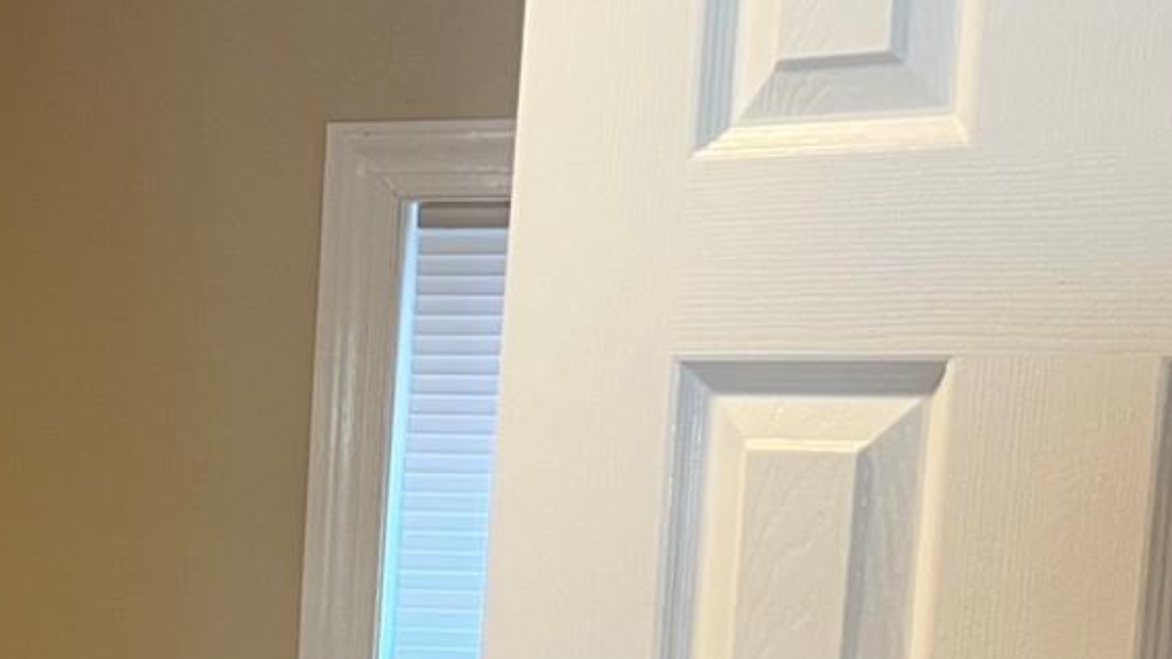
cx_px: -385
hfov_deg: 19.2
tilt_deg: -8.2
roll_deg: -0.4
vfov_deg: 11.5
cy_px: 886
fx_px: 3170
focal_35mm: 102
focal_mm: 5.7
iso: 125
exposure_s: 1/60
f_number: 1.5
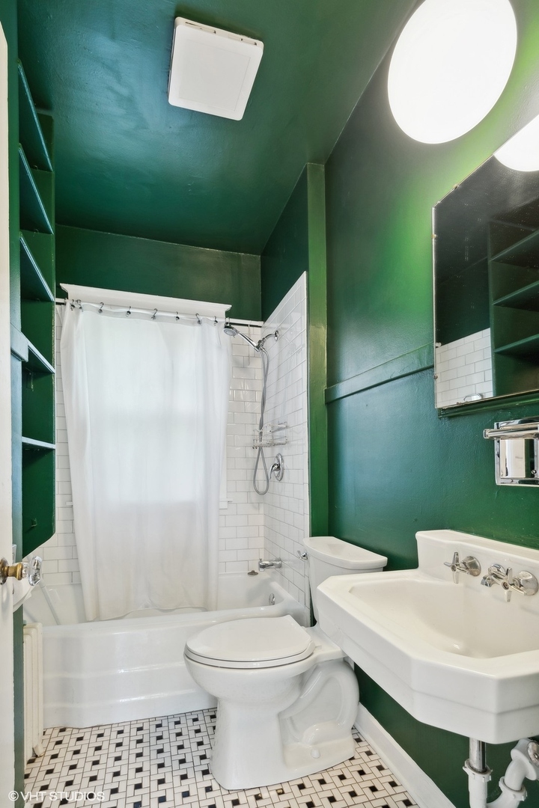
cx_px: 270
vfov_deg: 96.7
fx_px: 359
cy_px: 404
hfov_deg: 73.7
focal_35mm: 16
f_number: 8
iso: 320
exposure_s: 1/6
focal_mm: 16
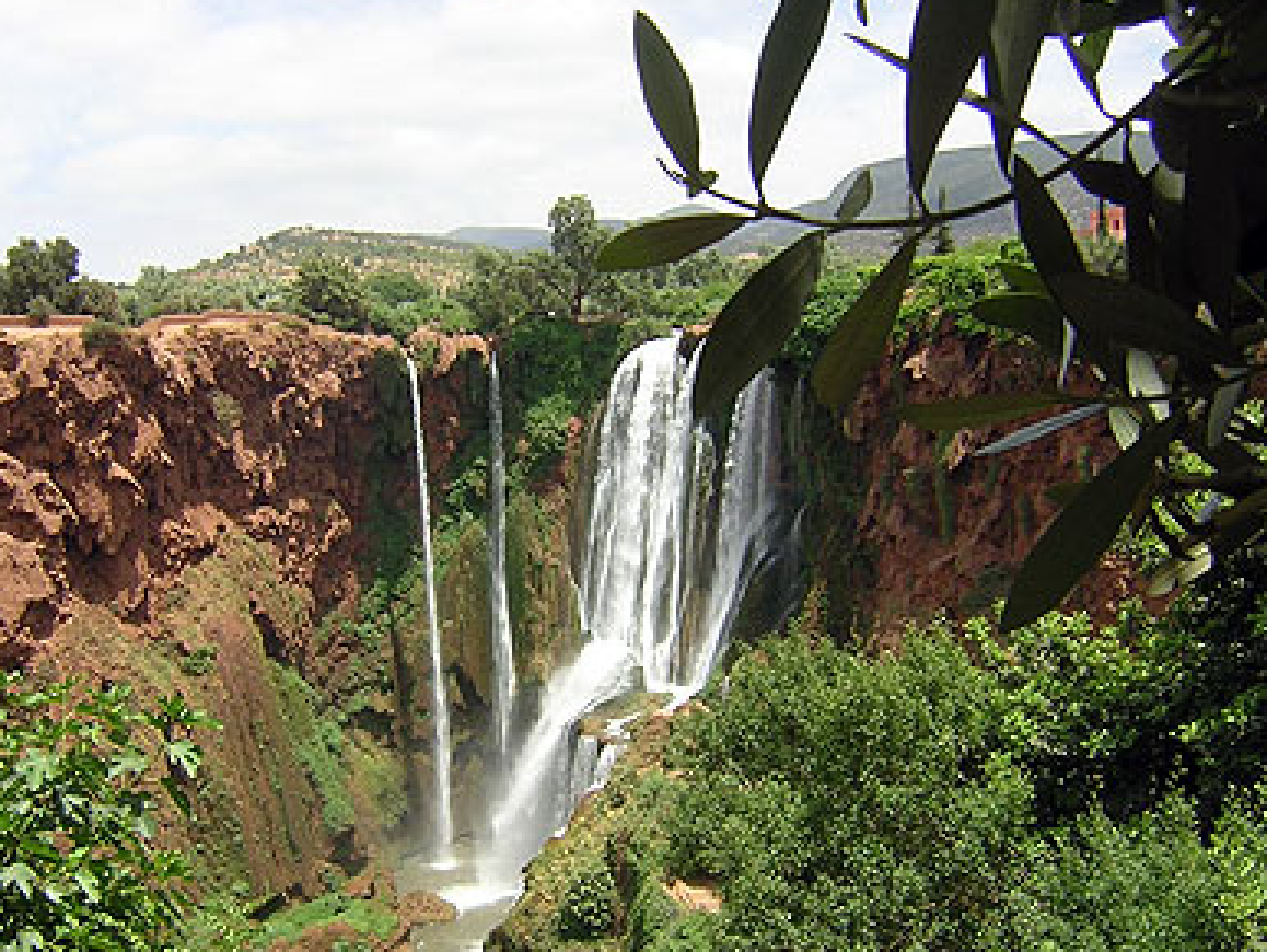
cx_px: 568
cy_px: 512
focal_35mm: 42
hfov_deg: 44.7
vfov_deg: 34.4
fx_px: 1538
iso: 100
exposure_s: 1/224
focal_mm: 4.7
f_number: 5.2
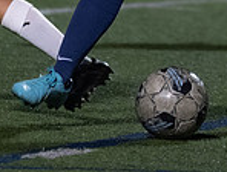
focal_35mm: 1348
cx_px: 167
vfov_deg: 1.1
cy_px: -310
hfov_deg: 1.5
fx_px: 8868
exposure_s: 1/1000
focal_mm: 197
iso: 5000
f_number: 2.8
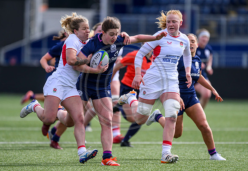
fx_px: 4506
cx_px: 111
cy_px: 79
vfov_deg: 2.2
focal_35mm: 647
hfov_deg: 3.2
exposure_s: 1/2500
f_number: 4
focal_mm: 560
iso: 500
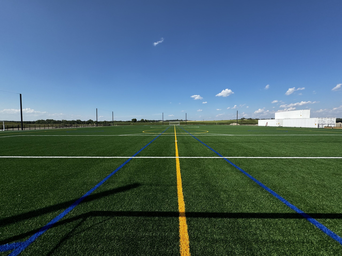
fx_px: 138
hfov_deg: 102.1
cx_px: 171
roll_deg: +0.5
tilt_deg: -2.1
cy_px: 128
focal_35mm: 14
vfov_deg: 85.7
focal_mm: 2.22
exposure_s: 1/1976
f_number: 2.2
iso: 50
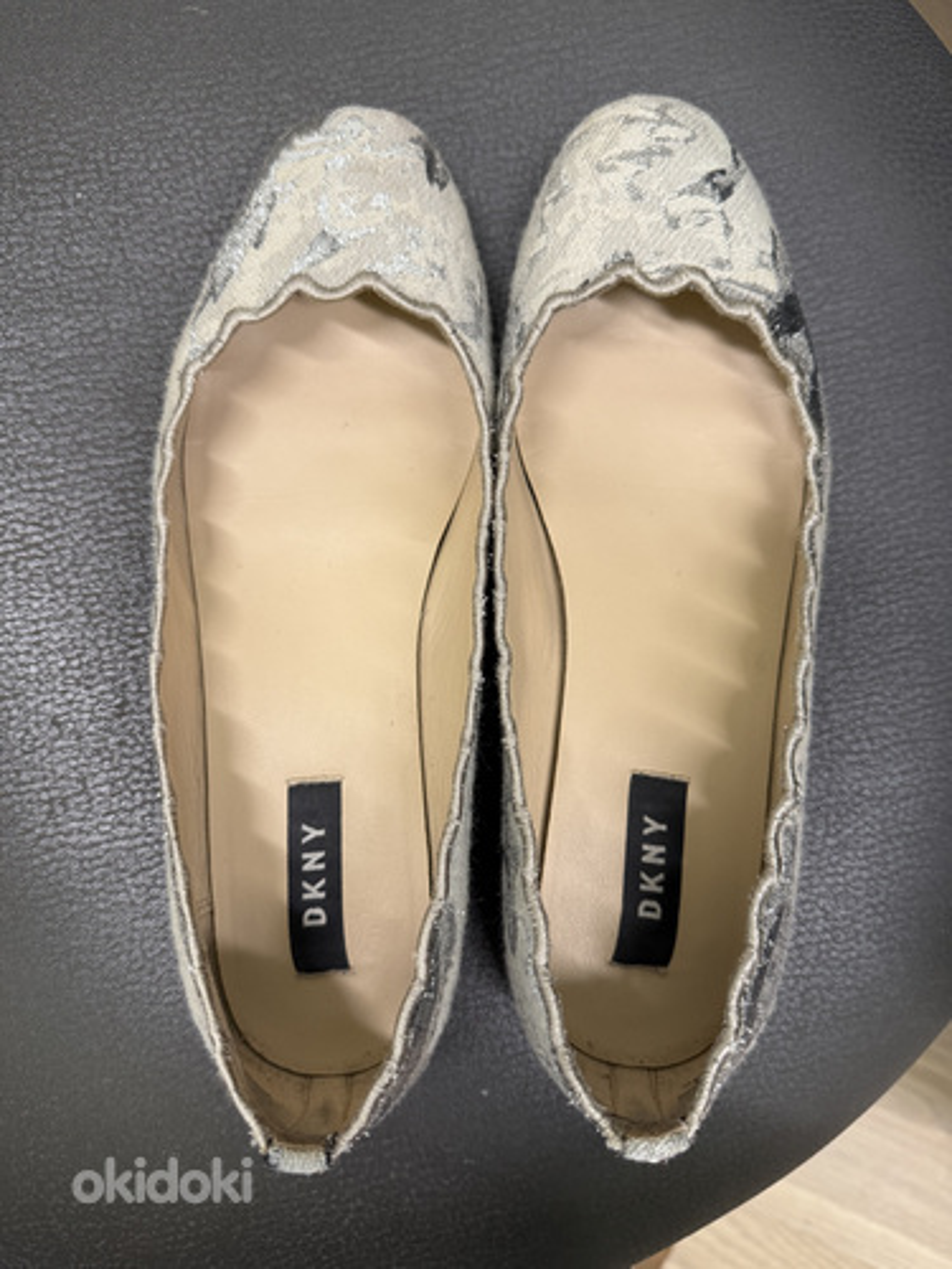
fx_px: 880
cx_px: 476
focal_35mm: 24
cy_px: 634
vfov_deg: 71.6
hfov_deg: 56.8
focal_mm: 6.76
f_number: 1.78
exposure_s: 1/106
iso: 200
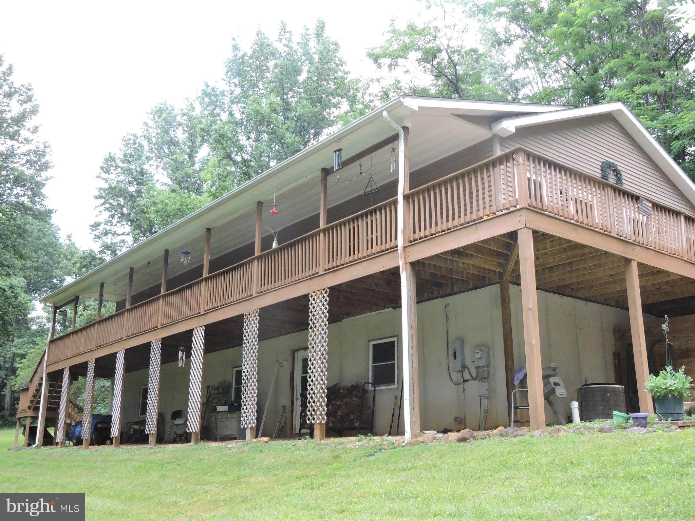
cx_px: 348
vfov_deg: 40.7
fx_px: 703
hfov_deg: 52.6
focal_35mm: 35
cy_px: 260
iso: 640
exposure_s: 1/500
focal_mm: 6.3
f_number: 3.8
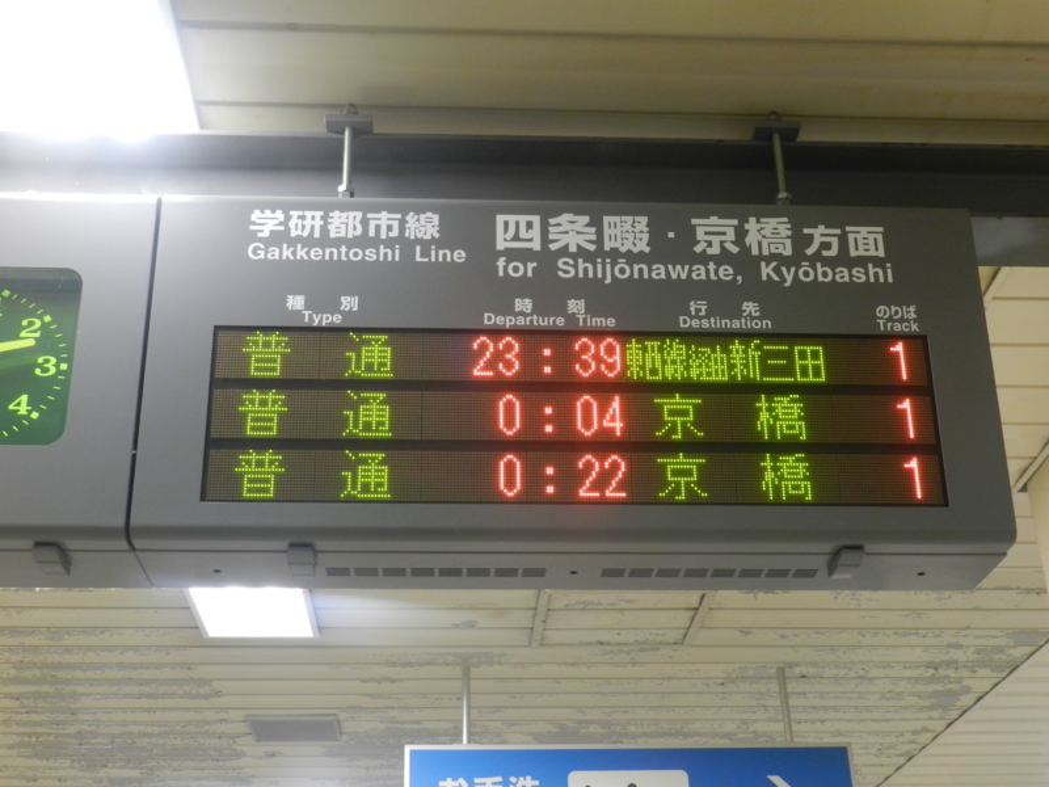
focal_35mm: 46
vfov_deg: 31.5
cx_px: 524
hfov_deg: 41.2
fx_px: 1394
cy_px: 394
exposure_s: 1/25
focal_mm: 8.1
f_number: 4.2
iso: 320
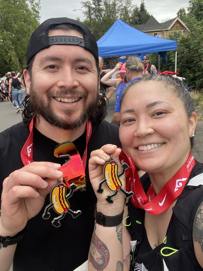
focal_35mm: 30
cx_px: 102
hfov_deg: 46.8
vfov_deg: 60.0
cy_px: 136
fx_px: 235
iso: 25
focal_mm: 2.71
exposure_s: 1/241
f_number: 2.2
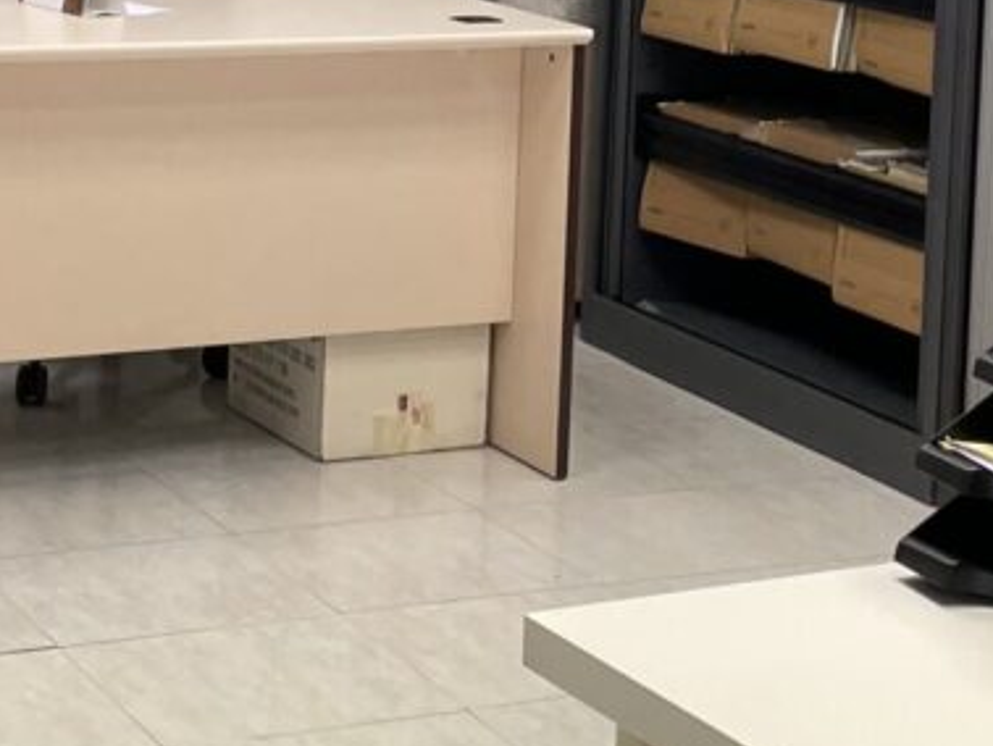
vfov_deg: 13.0
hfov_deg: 17.9
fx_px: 3157
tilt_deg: -2.6
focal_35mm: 110
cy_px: -223
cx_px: 520
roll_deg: -2.4
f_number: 1.6
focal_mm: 4.2
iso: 80
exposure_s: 1/100
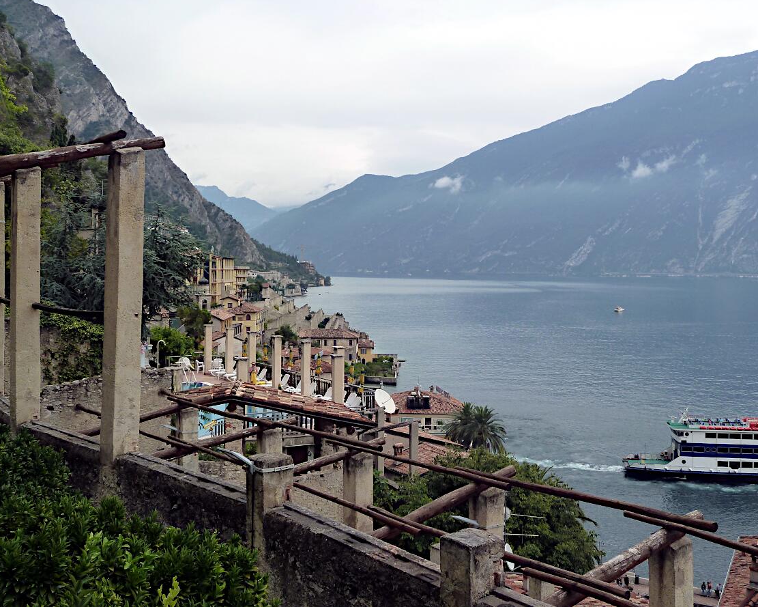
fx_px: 875
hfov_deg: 46.8
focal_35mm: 39
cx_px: 405
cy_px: 300
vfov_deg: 38.2
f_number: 4
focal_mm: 6.1
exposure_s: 1/400
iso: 125
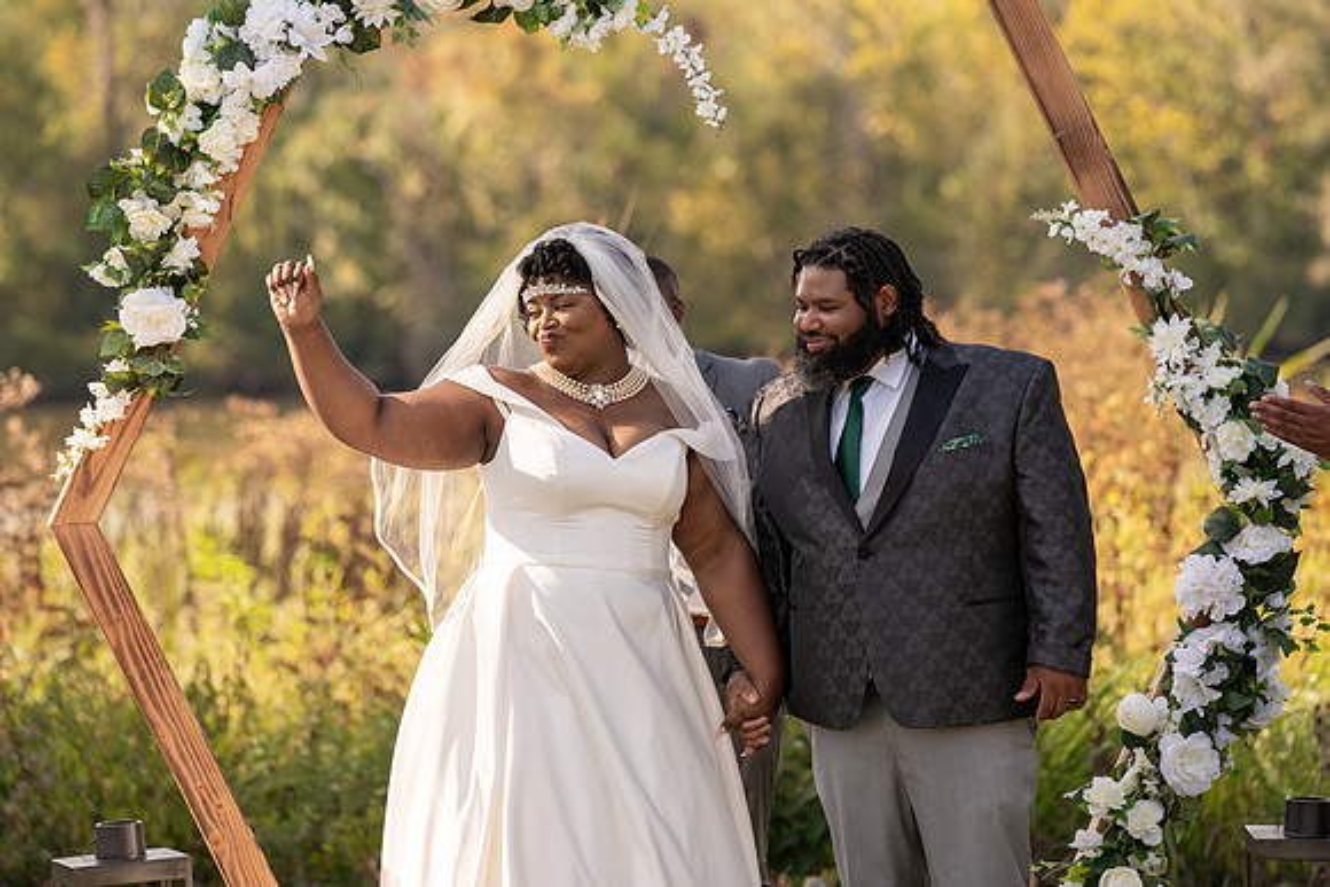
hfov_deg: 11.6
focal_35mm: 177
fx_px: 6542
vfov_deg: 7.8
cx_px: 629
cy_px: 467
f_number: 4
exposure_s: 1/500
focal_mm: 168
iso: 100
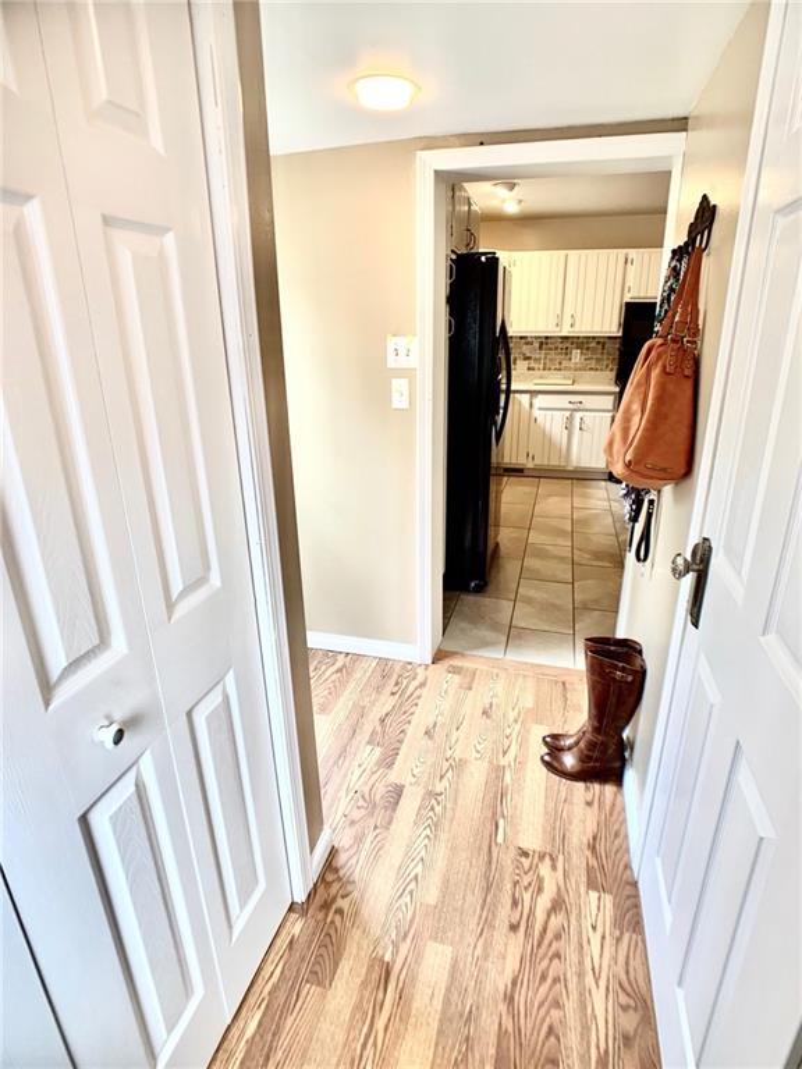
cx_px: 401
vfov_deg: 67.3
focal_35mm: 26
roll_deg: +0.3
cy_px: 534
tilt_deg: -19.6
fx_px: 803
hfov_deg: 53.1
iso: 50
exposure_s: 1/60
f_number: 1.8
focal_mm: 4.25
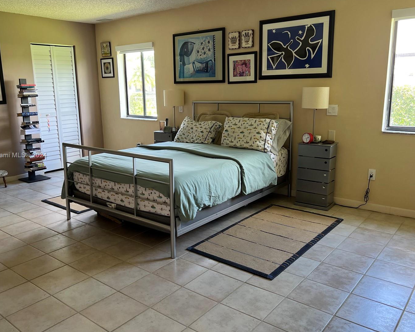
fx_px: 368
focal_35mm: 30
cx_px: 194
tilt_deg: -10.0
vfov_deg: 48.5
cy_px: 156
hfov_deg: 58.7
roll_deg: +1.7
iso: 125
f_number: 1.5
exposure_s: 1/121
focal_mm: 5.7
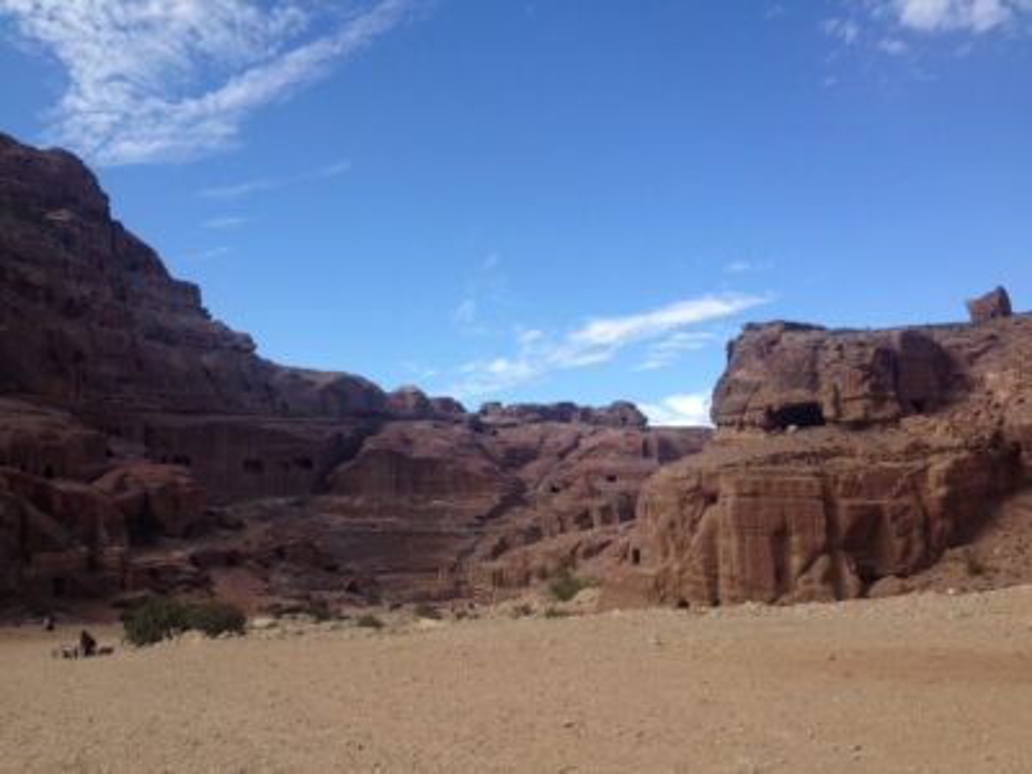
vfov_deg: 42.9
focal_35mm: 33
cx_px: 516
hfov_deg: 55.4
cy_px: 387
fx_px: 984
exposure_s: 1/1085
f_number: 2.4
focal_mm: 4.12
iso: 50
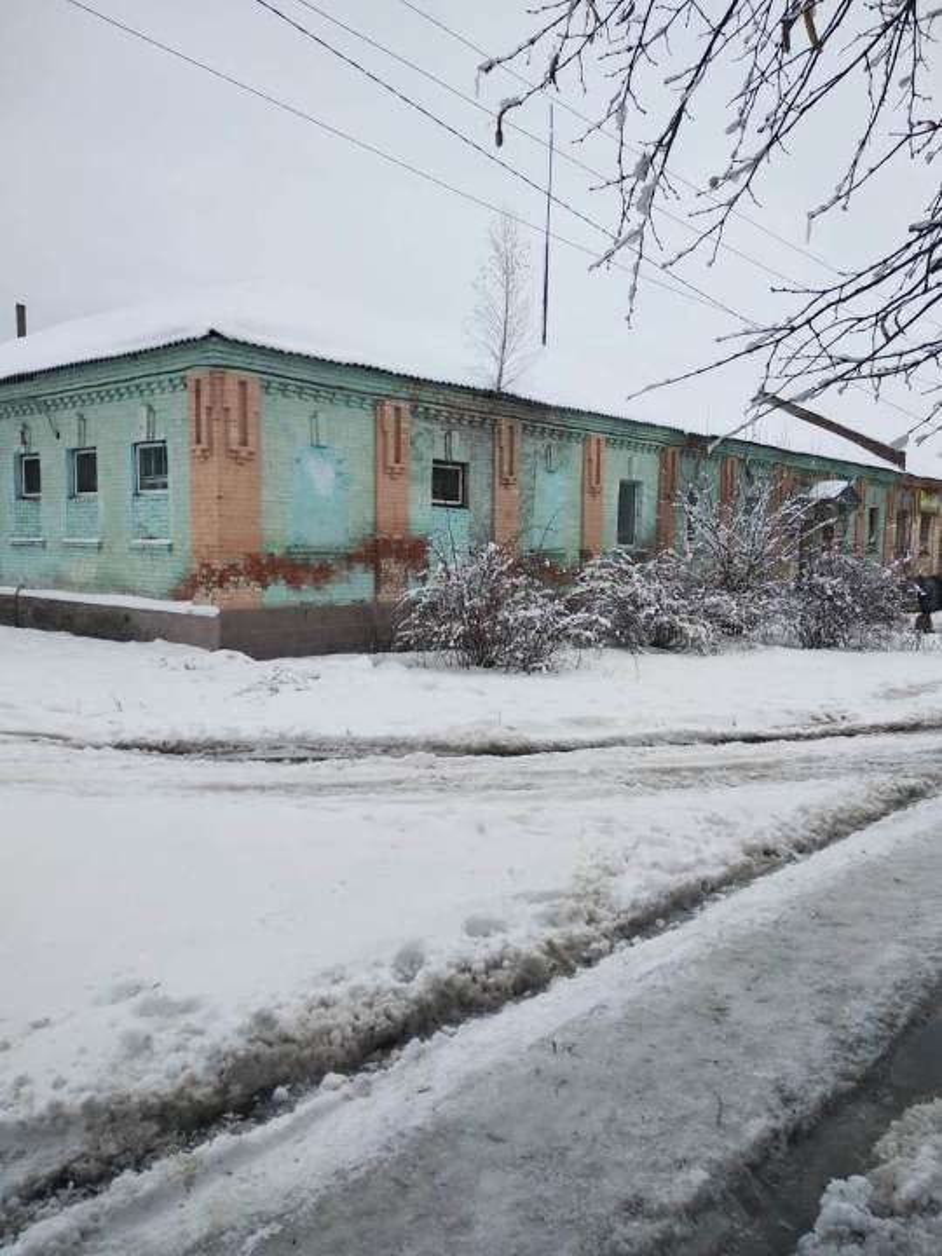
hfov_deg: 53.1
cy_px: 628
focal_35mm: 26
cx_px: 471
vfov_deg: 67.3
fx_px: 943
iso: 100
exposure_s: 1/994
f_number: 2.2
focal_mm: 3.81
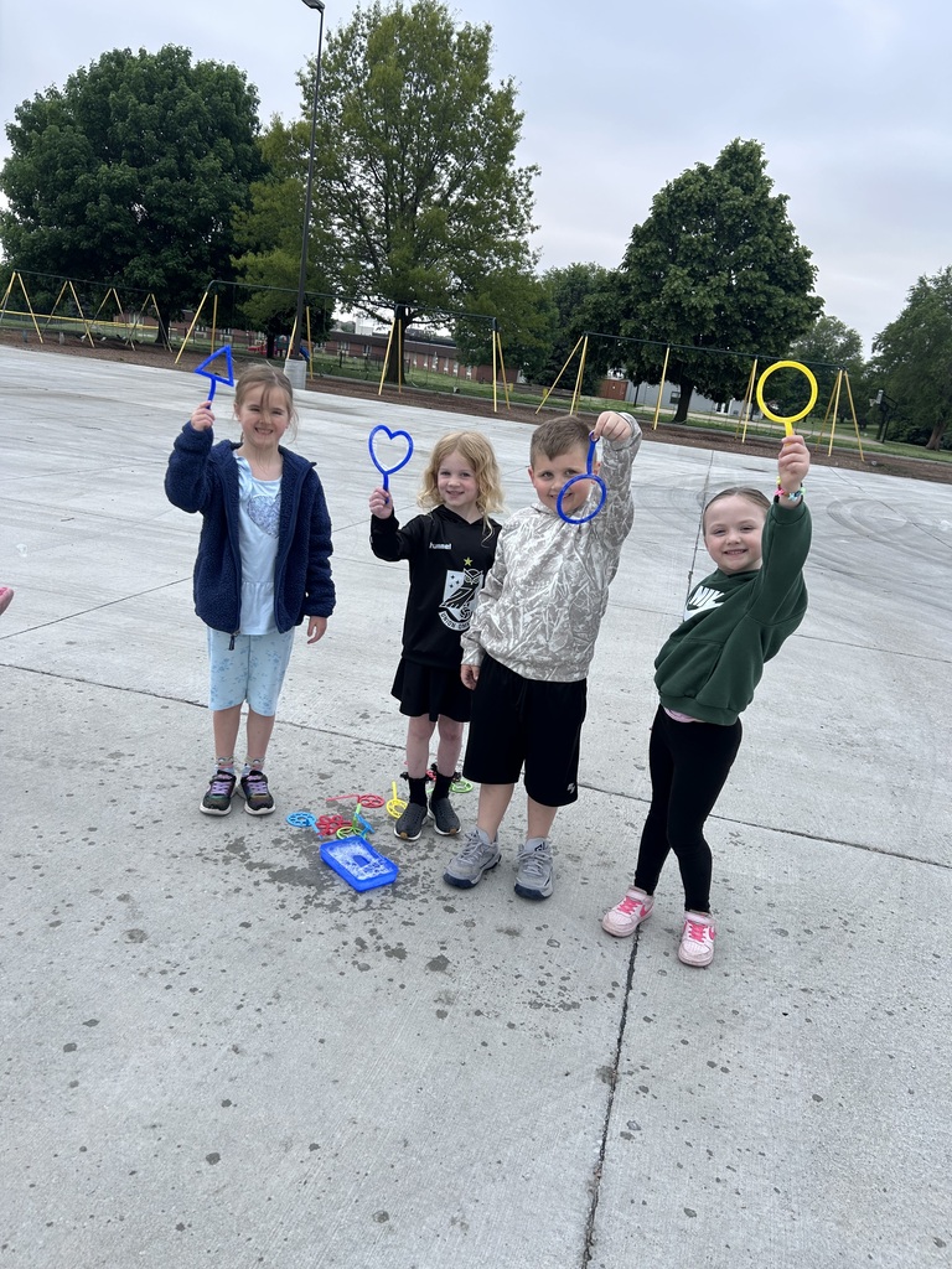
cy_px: 634
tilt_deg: -16.7
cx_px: 476
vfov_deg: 67.3
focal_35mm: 26
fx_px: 953
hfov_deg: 53.1
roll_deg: -8.6
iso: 50
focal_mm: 5.7
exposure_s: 1/2083
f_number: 1.5
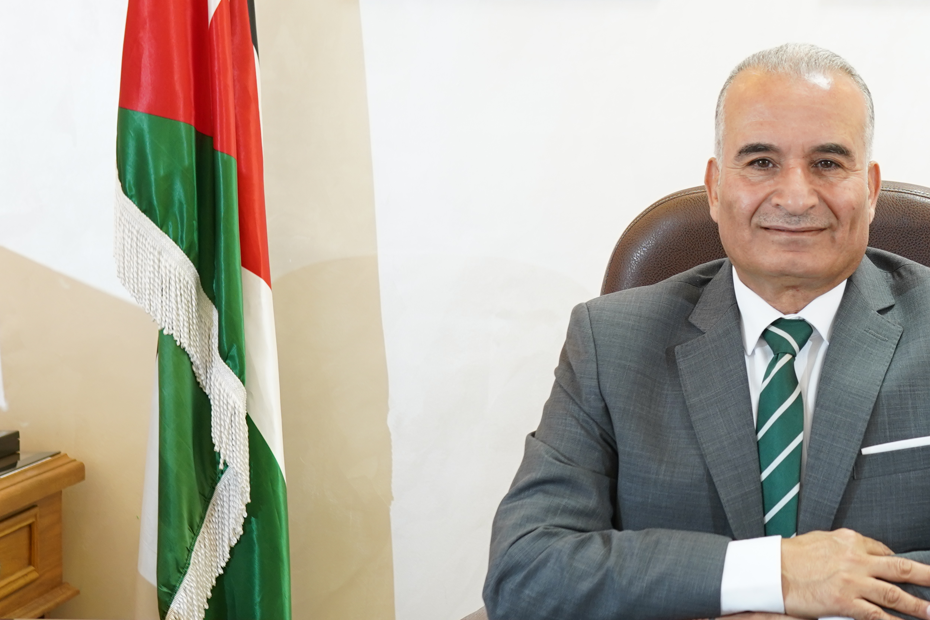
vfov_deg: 16.3
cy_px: 282
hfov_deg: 23.6
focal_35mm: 84
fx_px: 2170
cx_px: 823
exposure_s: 1/60
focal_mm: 35
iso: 500
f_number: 3.5
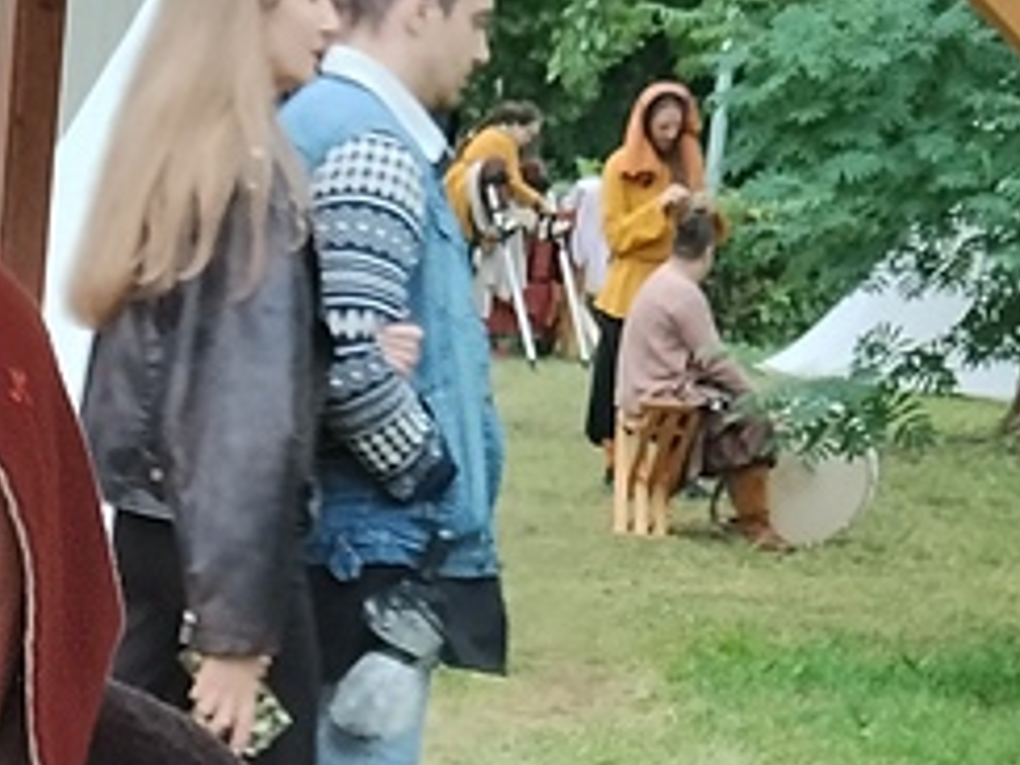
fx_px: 3506
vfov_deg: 11.3
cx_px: -63
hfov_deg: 16.1
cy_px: 1492
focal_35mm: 119
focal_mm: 3.96
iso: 50
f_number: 1.8
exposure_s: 1/107
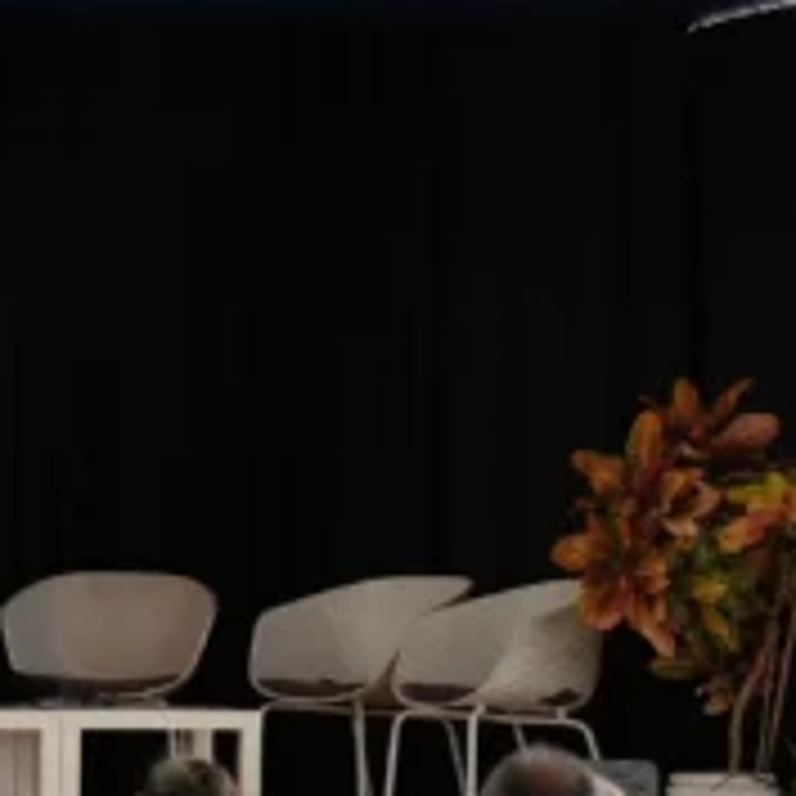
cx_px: 153
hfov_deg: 6.5
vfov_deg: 6.5
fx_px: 7024
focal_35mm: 270
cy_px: 762
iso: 1000
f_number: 2.8
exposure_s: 1/200
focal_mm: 55
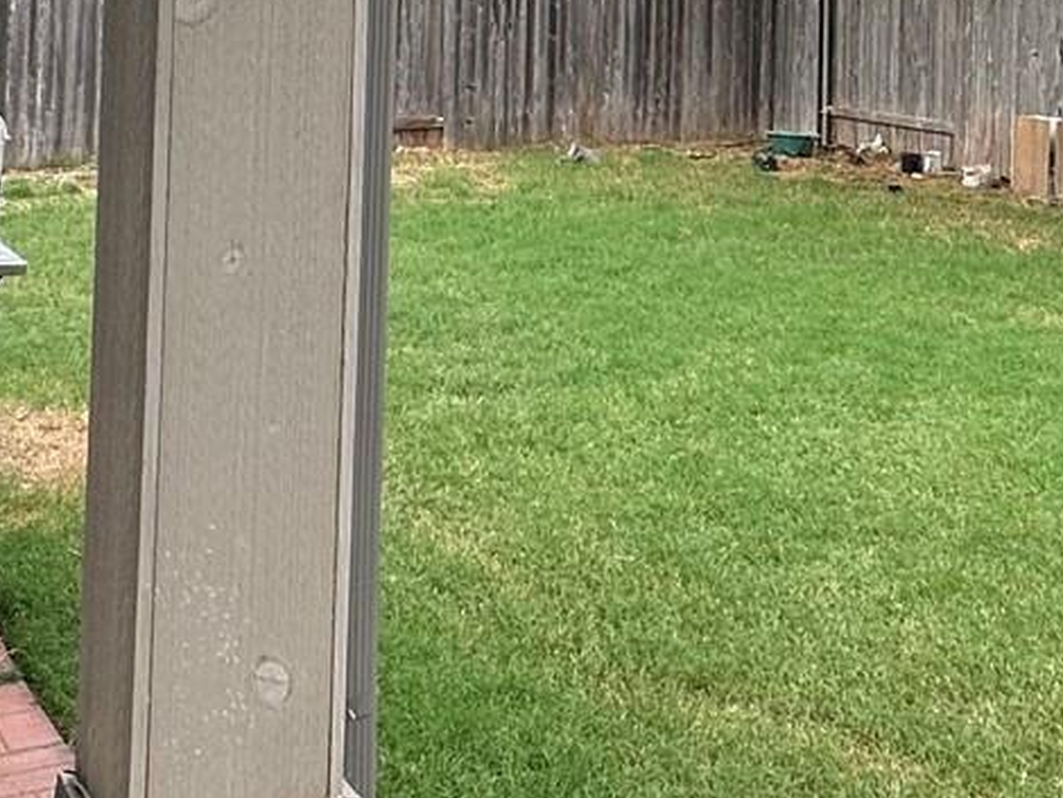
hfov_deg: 30.0
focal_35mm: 61
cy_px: -122
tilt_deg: +0.9
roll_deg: -1.4
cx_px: 1004
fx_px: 1874
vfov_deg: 22.4
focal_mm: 2.22
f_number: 2.2
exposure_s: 1/435
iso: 40
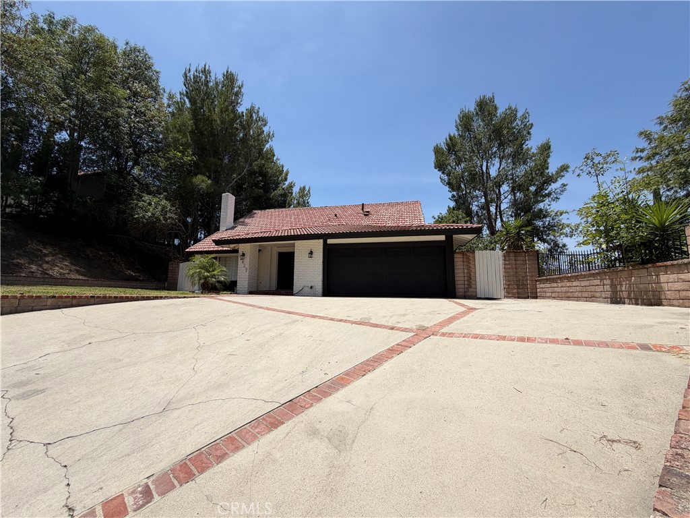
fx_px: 279
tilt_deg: +6.6
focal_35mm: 14
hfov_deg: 102.1
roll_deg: -0.4
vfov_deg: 85.7
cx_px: 345
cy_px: 259
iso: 25
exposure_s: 1/1235
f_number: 2.2
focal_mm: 2.22
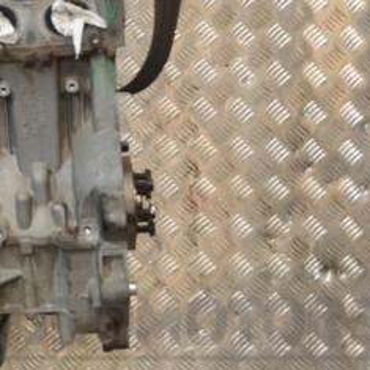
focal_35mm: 91
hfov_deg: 18.2
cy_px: 112
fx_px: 1100
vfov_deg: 19.0
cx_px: -57
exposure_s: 1/30
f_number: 4.5
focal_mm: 28
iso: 800
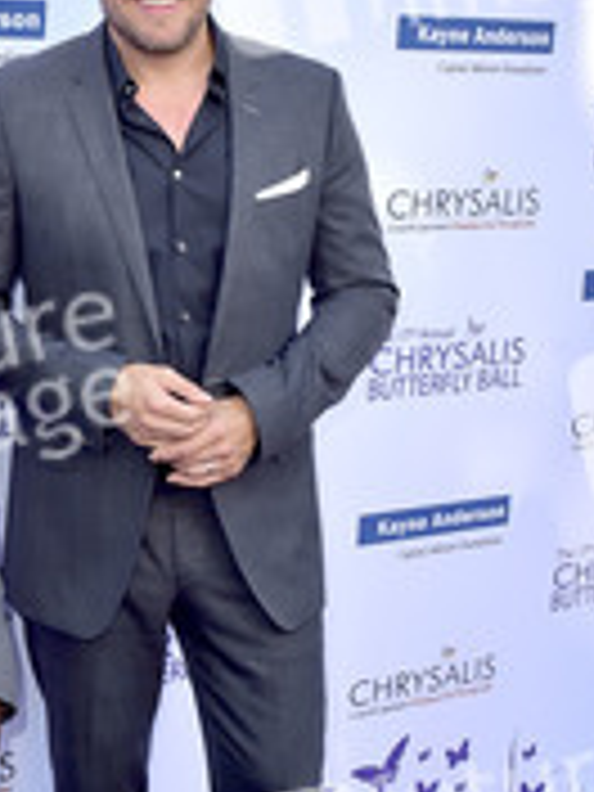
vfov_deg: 27.3
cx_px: 34
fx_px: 1602
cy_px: 626
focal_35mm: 70
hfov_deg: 20.5
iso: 200
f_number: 6.3
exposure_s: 1/250
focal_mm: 32
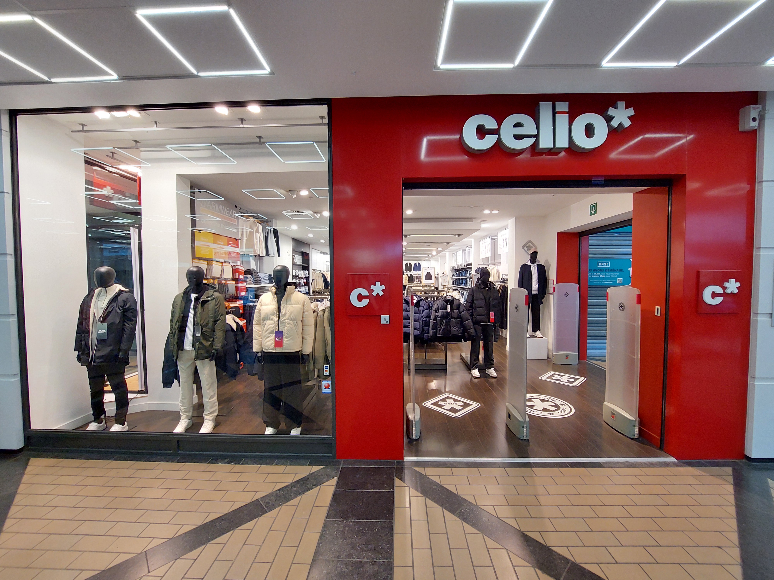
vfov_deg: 89.9
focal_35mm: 13
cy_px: 290
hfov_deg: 106.2
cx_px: 387
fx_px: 291
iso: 100
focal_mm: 1.74
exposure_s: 1/50
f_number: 2.2
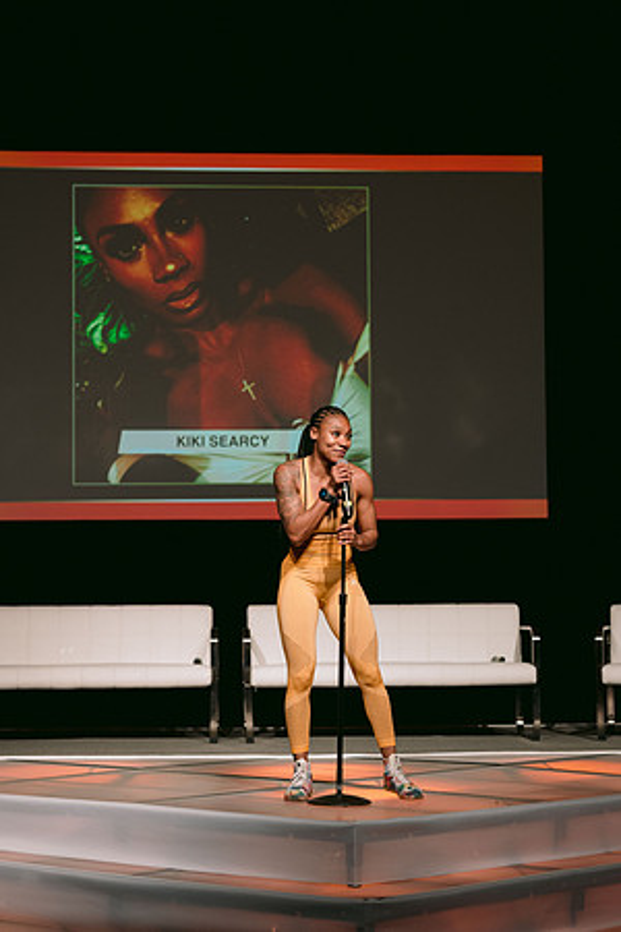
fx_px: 2199
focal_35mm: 85
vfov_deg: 23.9
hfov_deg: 16.1
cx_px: 310
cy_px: 466
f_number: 3.2
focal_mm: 85
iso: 400
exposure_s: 1/320
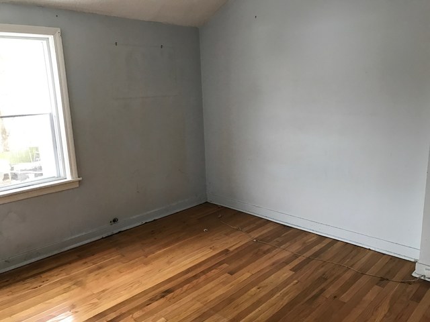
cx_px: 215
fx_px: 348
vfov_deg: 49.7
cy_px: 161
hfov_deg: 63.4
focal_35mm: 28
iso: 40
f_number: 1.8
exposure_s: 1/30
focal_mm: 3.99
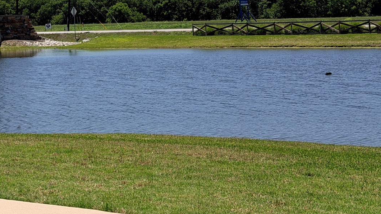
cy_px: -21
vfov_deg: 11.8
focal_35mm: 101
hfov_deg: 20.6
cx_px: 27
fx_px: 1020
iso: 64
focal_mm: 6.76
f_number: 1.78
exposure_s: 1/7874
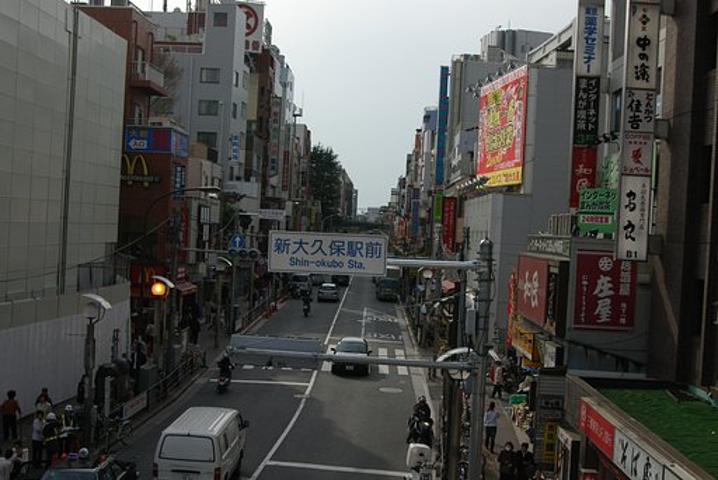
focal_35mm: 52
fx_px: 1048
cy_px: 240
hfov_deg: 37.8
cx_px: 359
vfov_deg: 25.8
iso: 200
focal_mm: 35
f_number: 9.5
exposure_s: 1/500
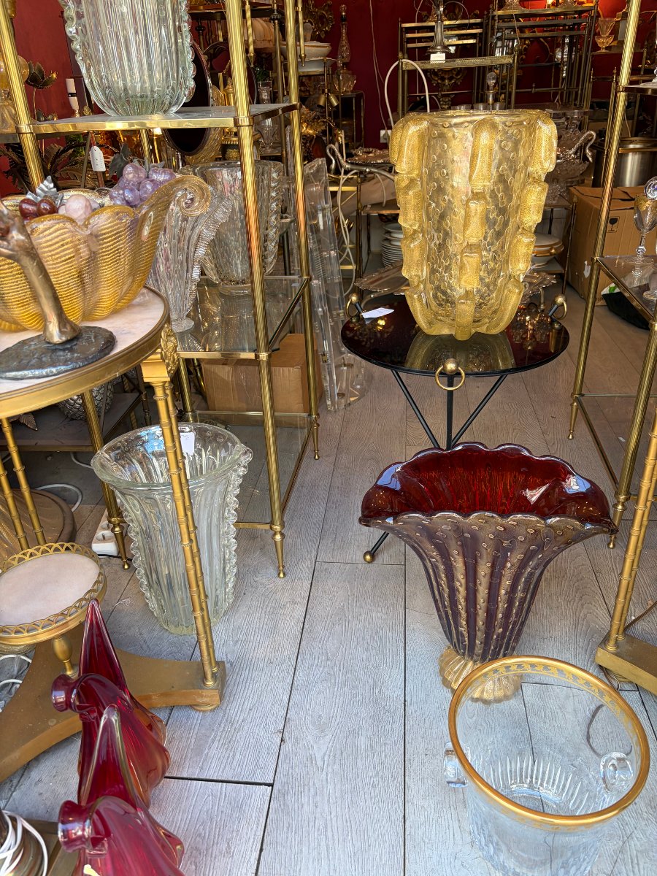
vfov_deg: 67.3
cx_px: 328
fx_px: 658
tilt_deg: -28.0
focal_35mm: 26
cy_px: 438
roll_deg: +2.7
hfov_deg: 53.1
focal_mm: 5.96
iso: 50
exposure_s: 1/100
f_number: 1.6
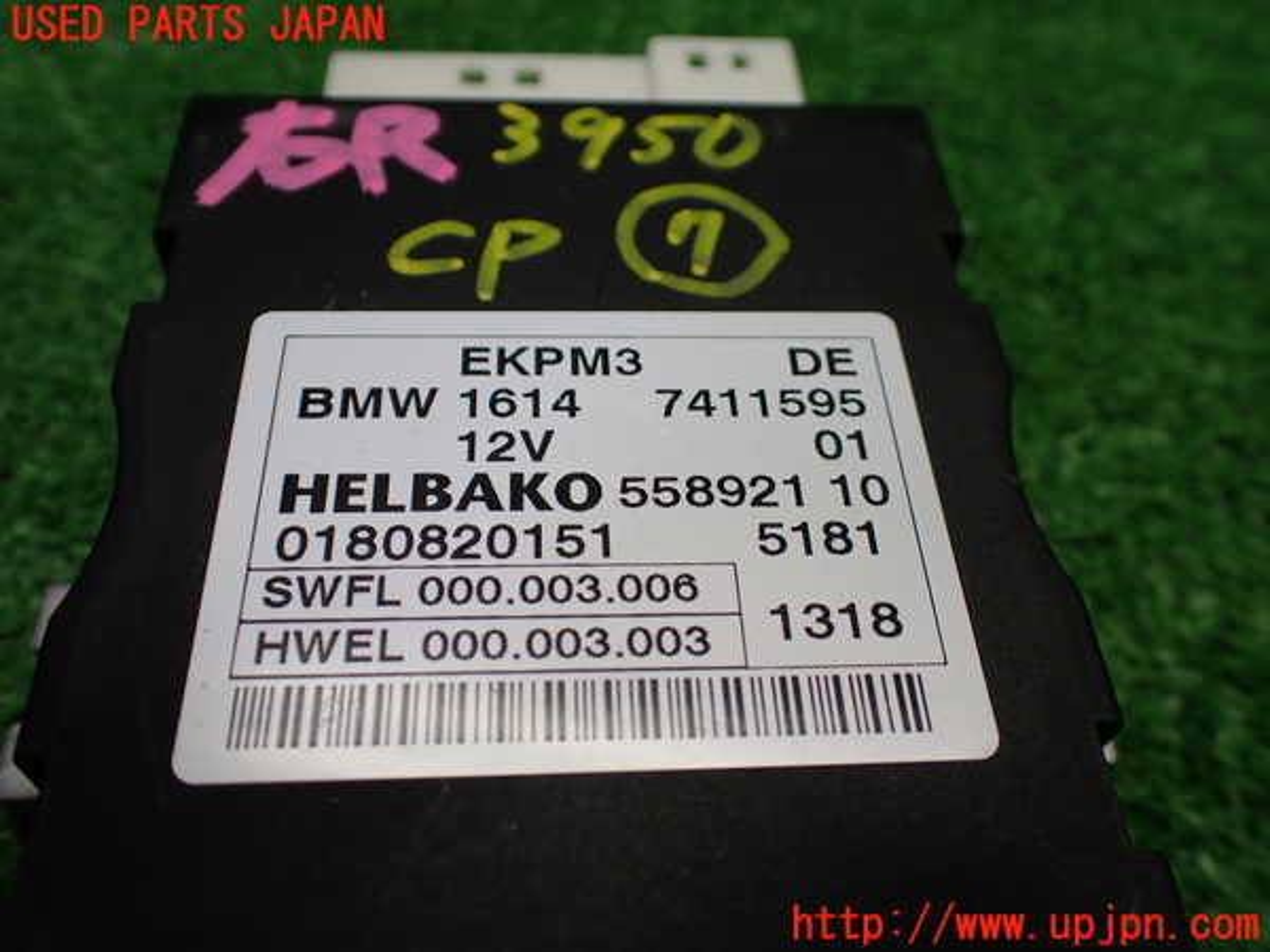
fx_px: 1101
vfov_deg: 46.8
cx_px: 635
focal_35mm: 30
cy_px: 476
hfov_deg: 60.0
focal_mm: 5.4
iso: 160
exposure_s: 1/125
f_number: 2.3
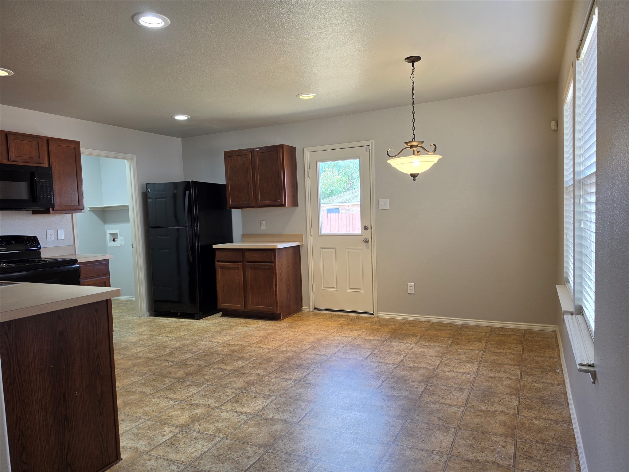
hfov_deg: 73.9
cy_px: 236
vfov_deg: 58.9
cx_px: 314
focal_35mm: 23
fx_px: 418
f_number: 1.4
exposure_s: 1/120
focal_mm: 6.5
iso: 32
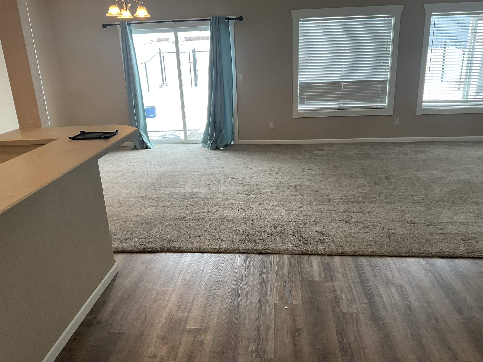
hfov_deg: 61.7
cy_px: 181
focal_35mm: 29
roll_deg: +2.4
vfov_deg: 48.2
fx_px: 405
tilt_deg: -17.4
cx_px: 242
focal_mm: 3
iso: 40
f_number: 1.8
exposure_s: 1/60
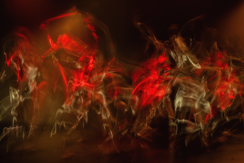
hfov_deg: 44.5
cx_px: 122
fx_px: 298
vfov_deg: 30.5
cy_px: 82
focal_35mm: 44
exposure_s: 1.3
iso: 100
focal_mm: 44
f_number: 11
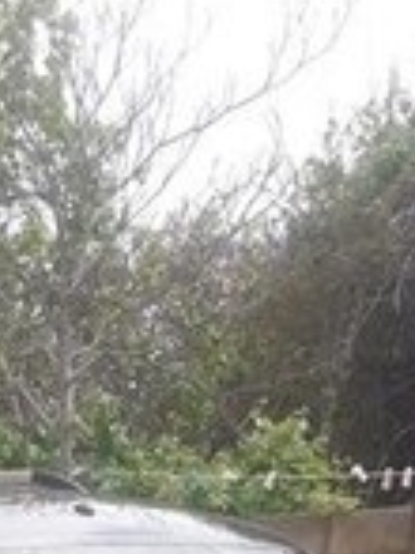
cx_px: 91
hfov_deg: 16.1
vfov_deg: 18.3
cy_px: 912
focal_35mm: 91
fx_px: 1457
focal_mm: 3.6
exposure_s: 1/1167
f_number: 1.9
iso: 40
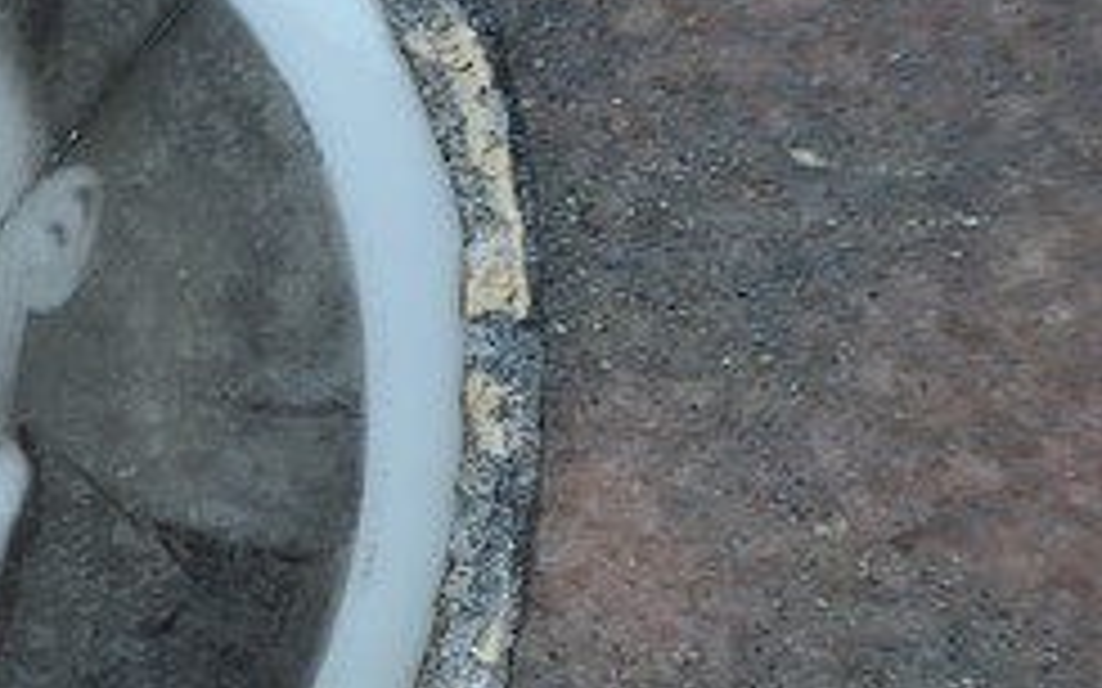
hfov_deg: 5.5
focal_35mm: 380
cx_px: -103
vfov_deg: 3.5
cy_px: 447
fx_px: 11416
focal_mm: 105
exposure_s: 1/125
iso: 320
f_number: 5.6
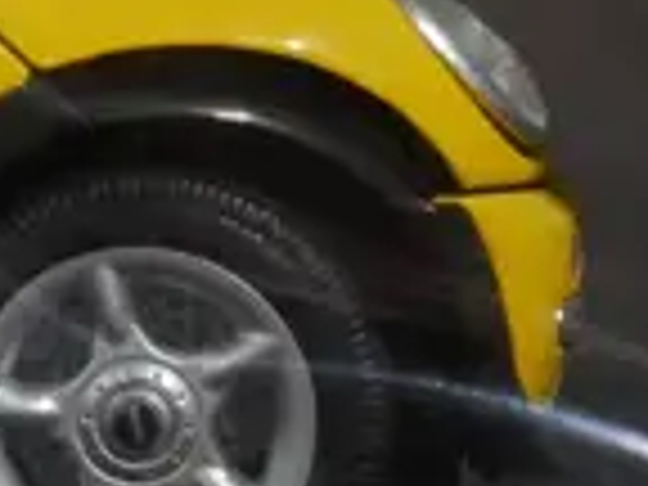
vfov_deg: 3.8
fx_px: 7207
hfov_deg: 5.1
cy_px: -520
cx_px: -446
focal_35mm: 385
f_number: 5.3
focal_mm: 27
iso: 1000
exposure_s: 1/60
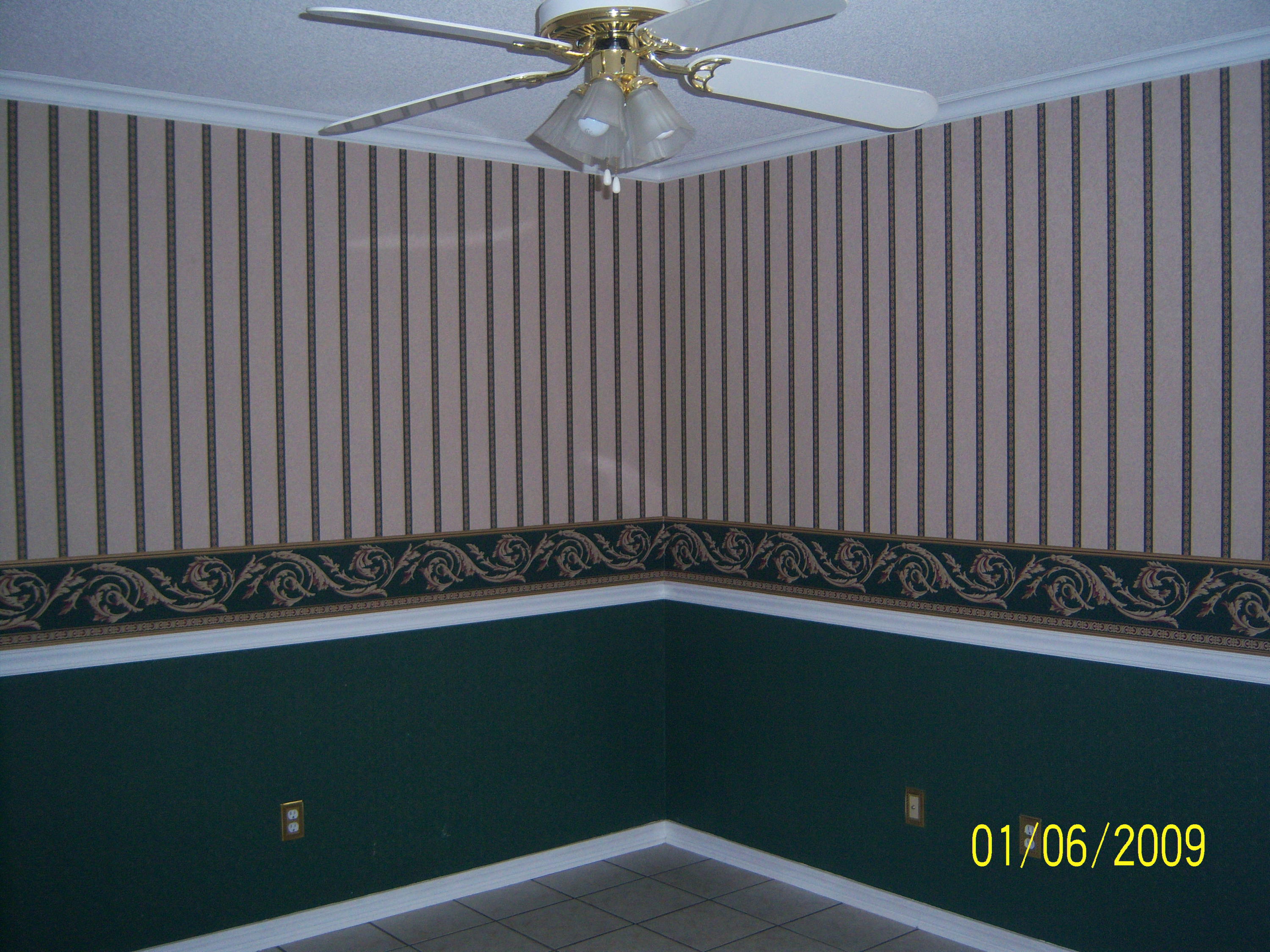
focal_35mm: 36
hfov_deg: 51.4
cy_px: 476
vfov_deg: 39.7
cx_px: 635
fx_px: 1321
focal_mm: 7.5
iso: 160
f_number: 2.8
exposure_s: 1/60
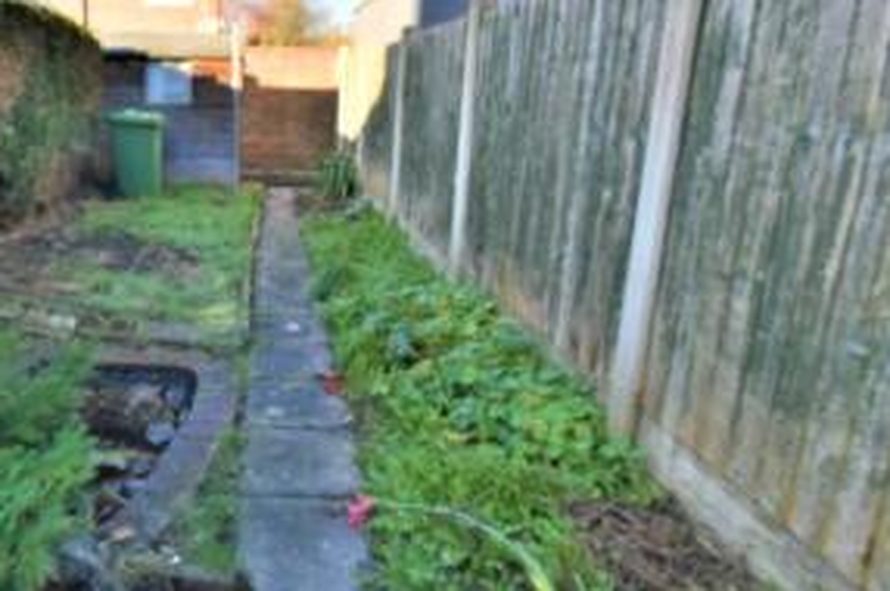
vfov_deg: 50.9
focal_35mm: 25
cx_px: 243
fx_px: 617
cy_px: 241
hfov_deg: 67.8
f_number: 9
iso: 800
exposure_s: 1/320
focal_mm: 10
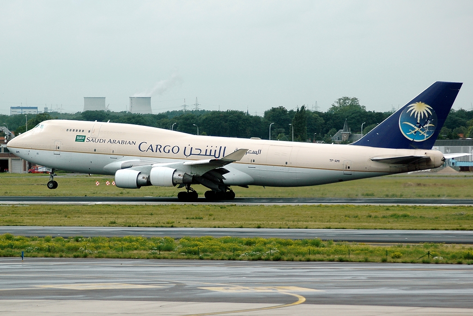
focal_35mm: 195
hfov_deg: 10.5
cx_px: 236
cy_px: 158
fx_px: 2562
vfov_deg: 7.0
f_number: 6.3
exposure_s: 1/640
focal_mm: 130
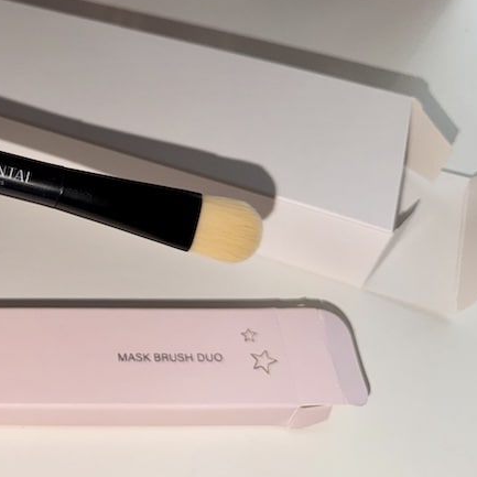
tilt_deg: -48.4
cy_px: 141
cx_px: -42
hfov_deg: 31.0
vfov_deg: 34.2
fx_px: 764
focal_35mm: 49
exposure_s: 1/84
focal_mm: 6.76
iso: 64
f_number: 1.78
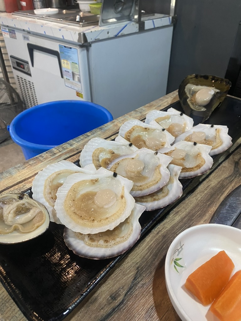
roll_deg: +0.5
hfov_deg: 53.1
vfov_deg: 67.3
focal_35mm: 26
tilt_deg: -35.9
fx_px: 241
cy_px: 160
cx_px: 120
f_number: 1.8
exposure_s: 1/60
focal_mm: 4.25
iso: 400
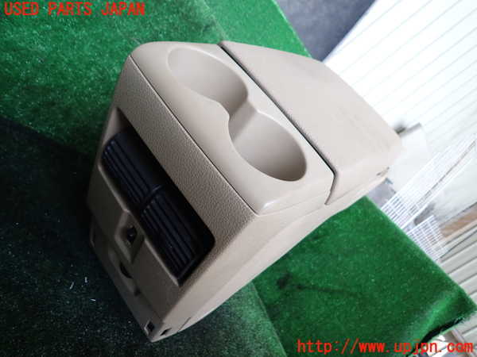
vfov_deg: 54.9
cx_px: 238
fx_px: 344
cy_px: 178
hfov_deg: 69.4
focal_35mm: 25
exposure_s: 1/100
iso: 100
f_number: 2
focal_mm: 4.5
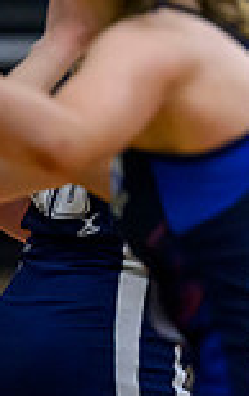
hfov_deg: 1.4
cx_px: 763
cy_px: -23
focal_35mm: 913
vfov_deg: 2.3
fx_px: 9858
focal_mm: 200
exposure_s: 1/1000
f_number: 2.8
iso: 6400
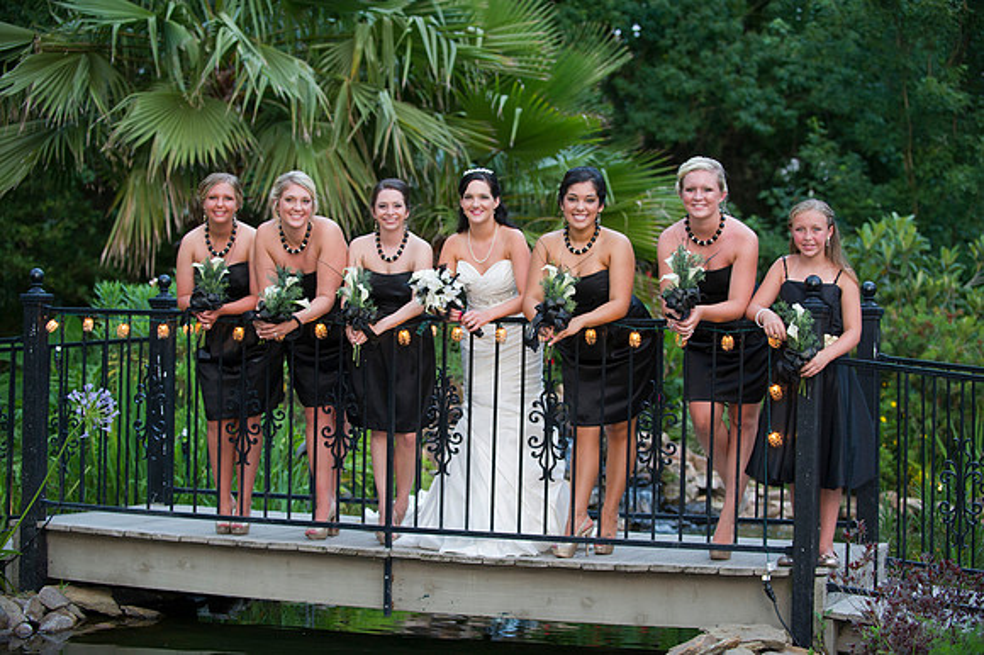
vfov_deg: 17.5
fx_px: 2131
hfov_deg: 26.0
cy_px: 328
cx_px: 492
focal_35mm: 78
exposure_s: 1/80
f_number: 2.8
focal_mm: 78
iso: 1250
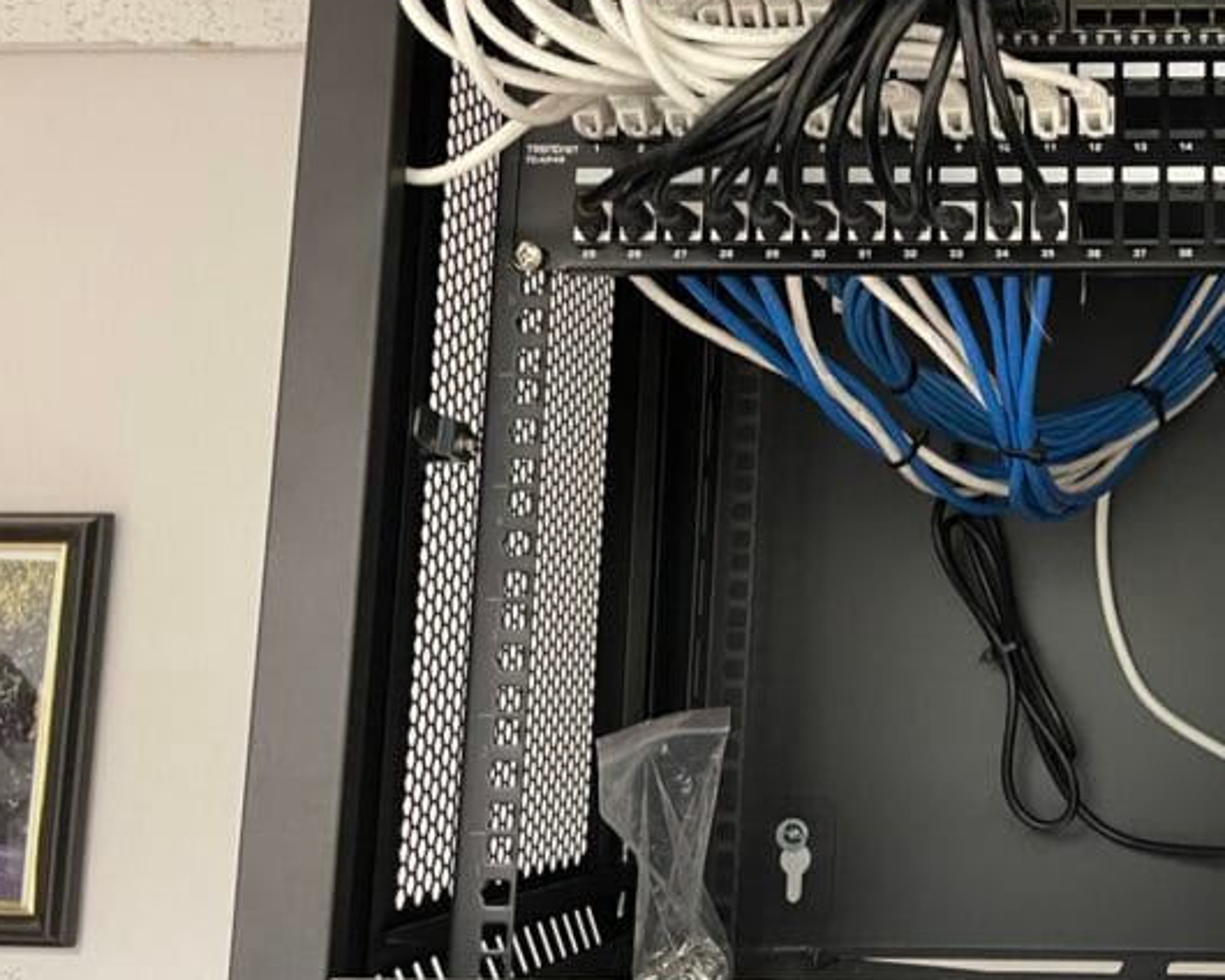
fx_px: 1777
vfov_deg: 30.8
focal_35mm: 49
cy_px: 448
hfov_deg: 35.1
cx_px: 1170
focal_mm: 5.1
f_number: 1.6
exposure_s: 1/40
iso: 400
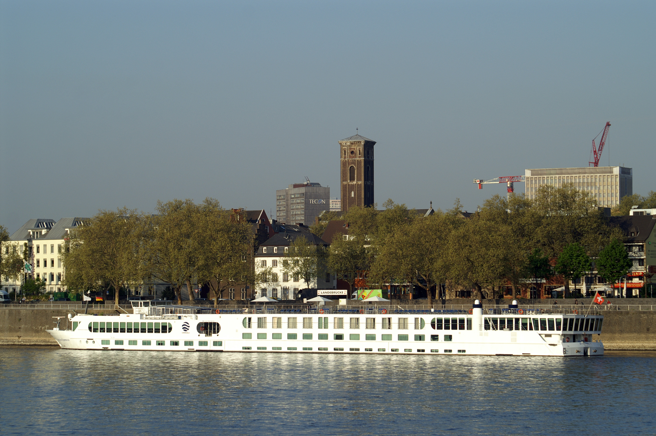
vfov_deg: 10.7
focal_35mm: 128
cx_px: 328
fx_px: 2321
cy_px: 218
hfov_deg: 16.1
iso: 100
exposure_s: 1/300
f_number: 8
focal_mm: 85
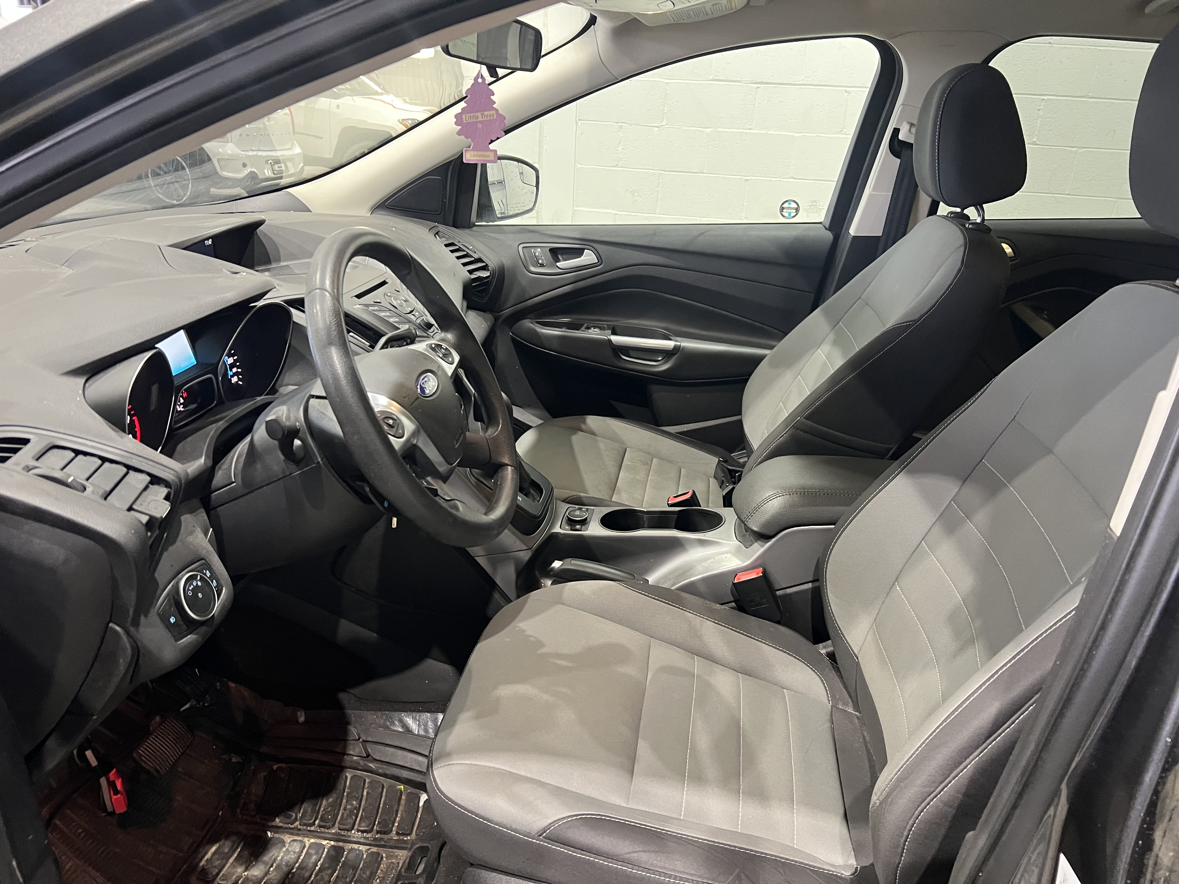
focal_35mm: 26
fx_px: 886
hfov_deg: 67.3
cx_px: 590
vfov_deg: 53.1
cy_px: 442
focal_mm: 5.7
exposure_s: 1/60
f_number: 1.5
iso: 320
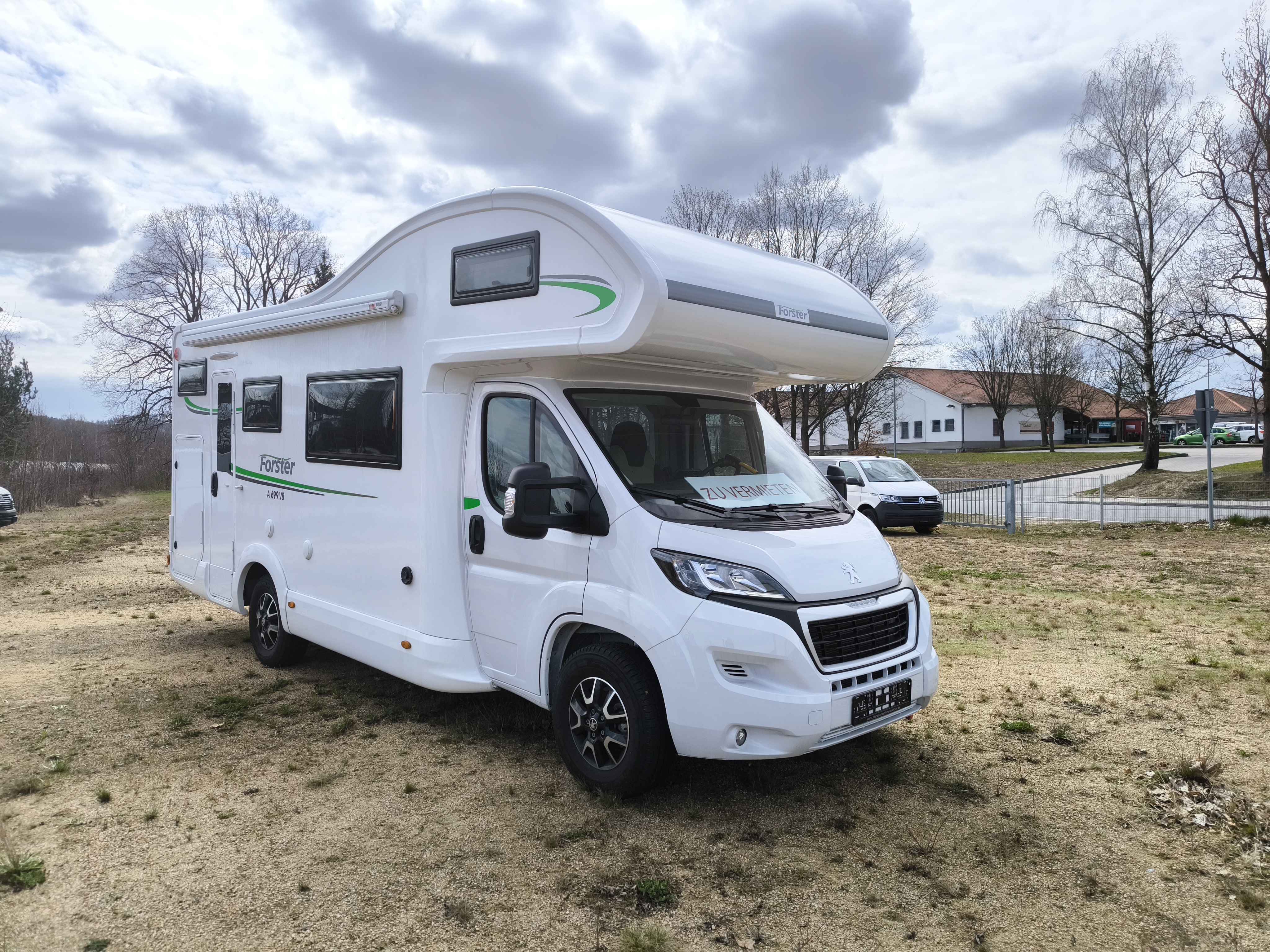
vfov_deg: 56.8
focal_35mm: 24
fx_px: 881
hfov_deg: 71.6
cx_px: 635
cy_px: 476
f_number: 1.9
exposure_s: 1/4241
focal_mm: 6.92
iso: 50
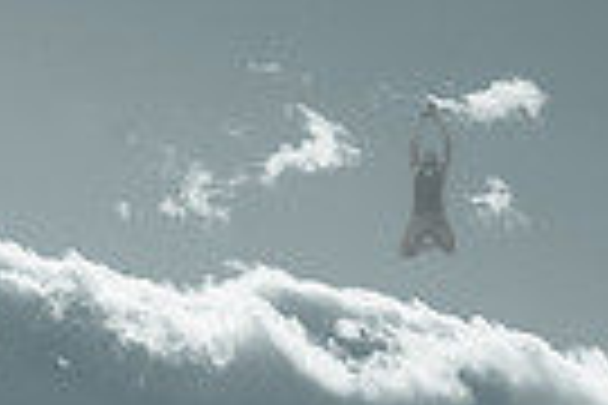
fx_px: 9575
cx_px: -446
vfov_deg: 2.4
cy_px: 828
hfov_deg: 3.6
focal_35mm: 567
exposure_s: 1/8000
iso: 1000
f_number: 9
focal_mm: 131
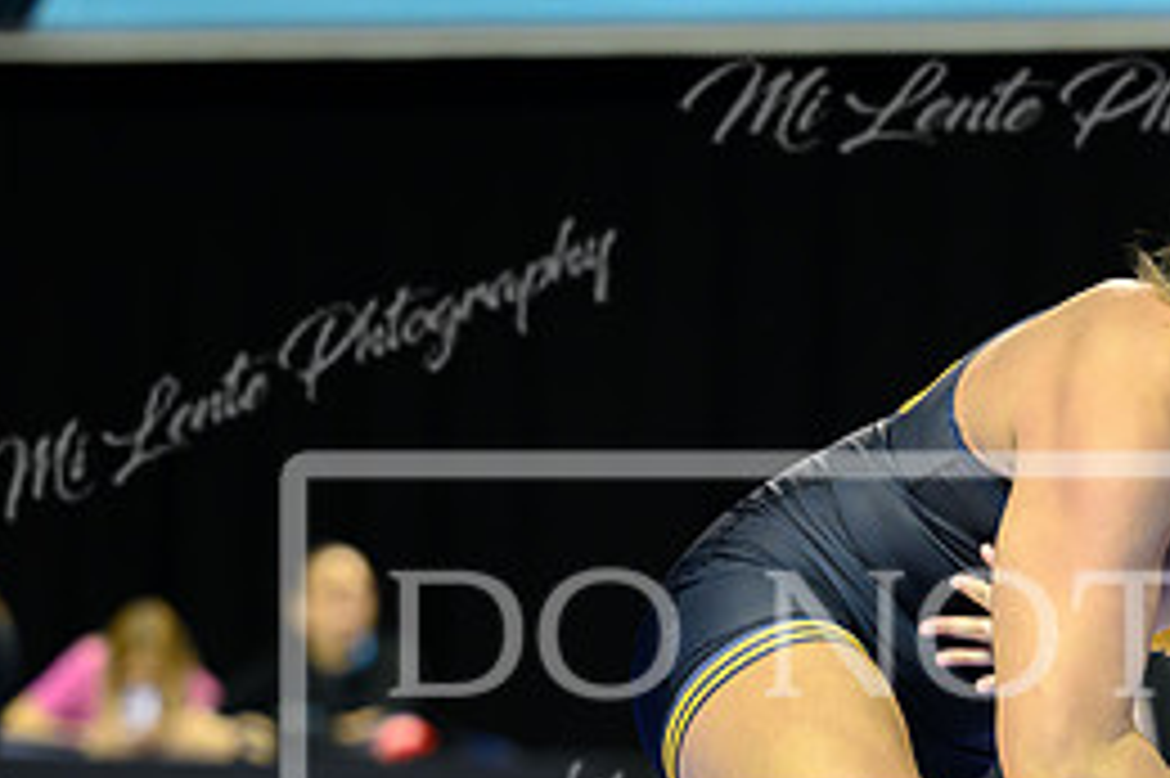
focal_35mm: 287
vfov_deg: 4.8
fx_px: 9321
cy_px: 761
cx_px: 919
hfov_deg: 7.2
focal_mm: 115
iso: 3200
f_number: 2.8
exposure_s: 1/800
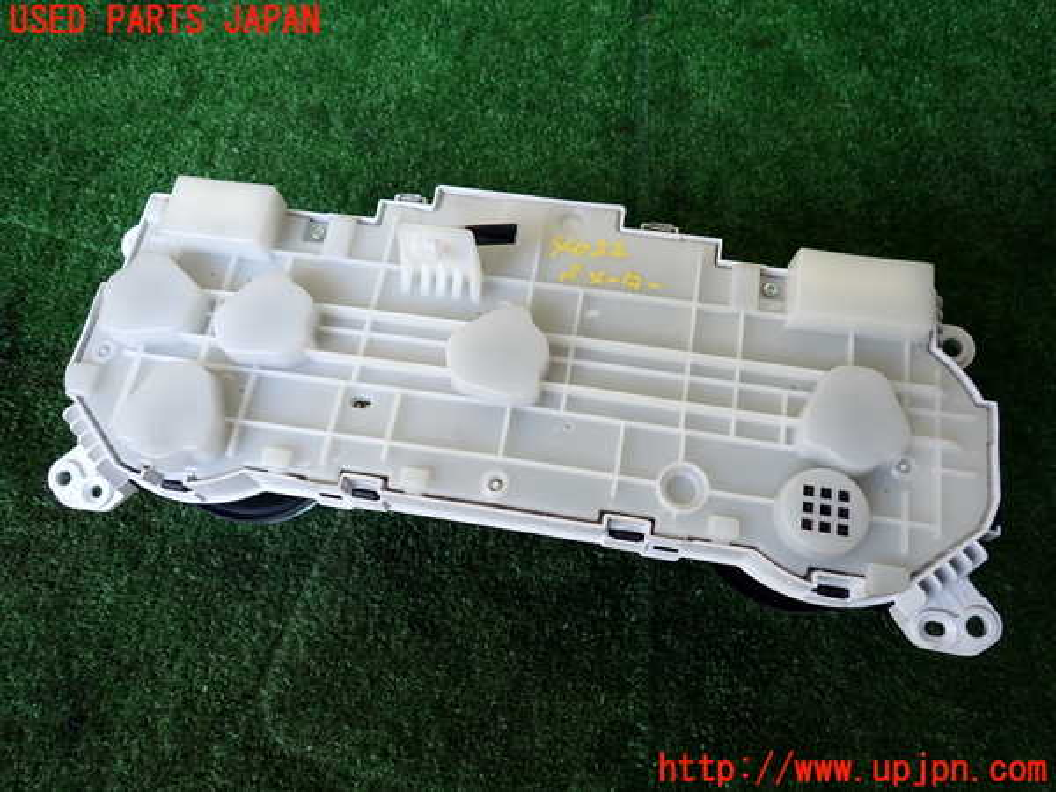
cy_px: 396
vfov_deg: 54.9
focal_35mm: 25
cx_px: 528
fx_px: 763
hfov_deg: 69.4
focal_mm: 4.5
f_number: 2
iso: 200
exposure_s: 1/125
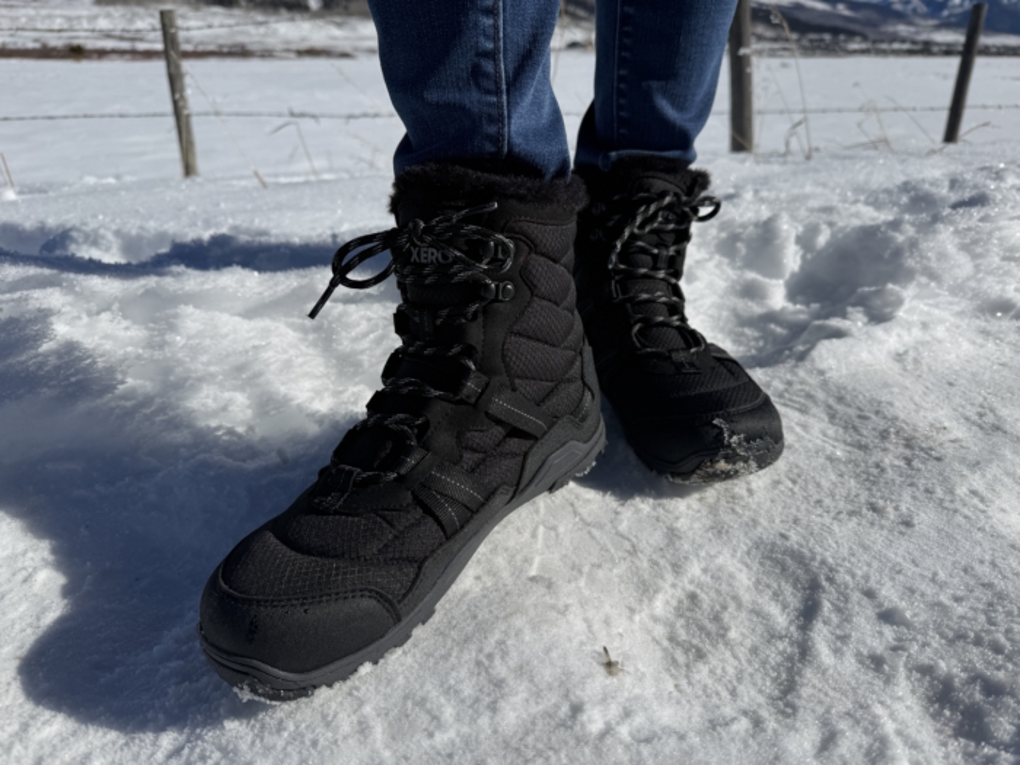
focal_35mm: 24
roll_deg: -0.2
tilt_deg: -23.7
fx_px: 707
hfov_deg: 71.6
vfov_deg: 56.8
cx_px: 510
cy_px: 382
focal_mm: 6.76
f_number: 1.78
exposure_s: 1/14286
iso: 80
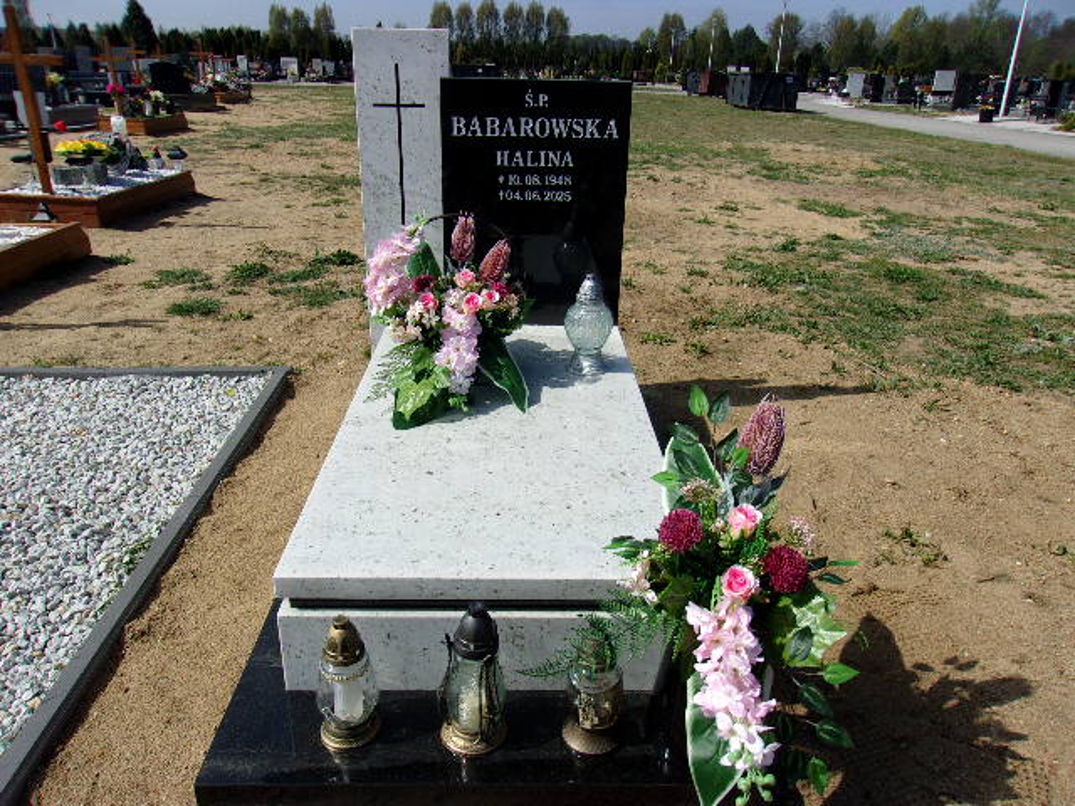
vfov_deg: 51.4
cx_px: 538
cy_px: 403
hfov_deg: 65.3
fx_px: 838
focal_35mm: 27
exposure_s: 1/160
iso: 80
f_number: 10.4
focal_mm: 4.9
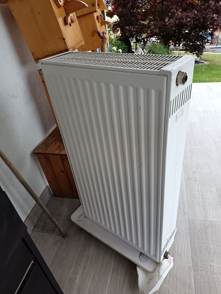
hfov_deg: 56.8
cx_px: 110
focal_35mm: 24
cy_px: 147
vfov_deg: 71.6
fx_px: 204
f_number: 1.75
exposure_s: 1/100
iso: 1188
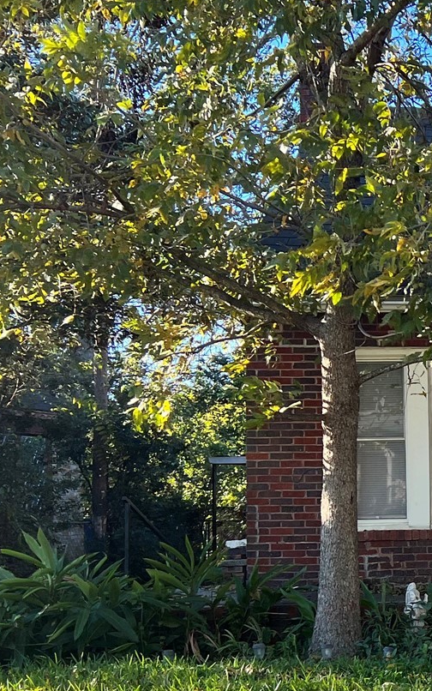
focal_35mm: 70
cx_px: 825
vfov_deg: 29.1
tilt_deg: +2.0
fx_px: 1318
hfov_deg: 15.4
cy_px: 485
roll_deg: +1.7
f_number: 1.5
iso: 50
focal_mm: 5.7
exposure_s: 1/628
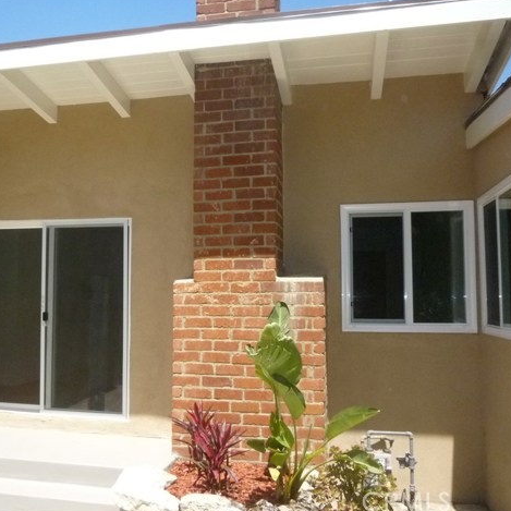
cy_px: 256
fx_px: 585
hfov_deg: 46.7
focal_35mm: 35
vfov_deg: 47.2
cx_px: 185
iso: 400
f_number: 6.3
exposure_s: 1/640
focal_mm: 5.2
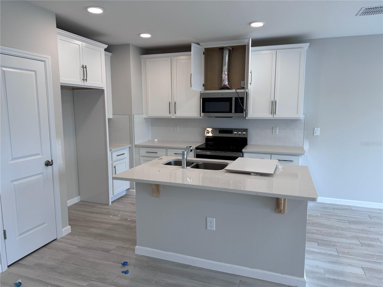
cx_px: 192
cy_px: 144
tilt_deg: -8.0
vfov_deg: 56.8
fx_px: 266
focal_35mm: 24
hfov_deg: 71.6
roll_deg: -0.2
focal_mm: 6.76
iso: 64
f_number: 1.78
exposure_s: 1/120
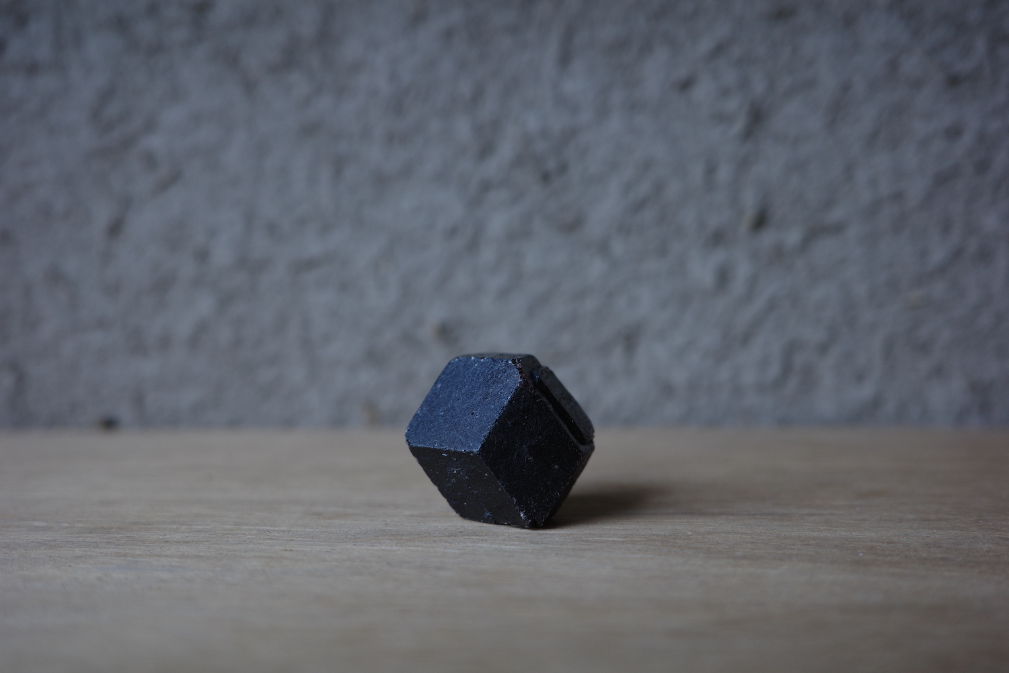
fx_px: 1121
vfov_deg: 33.4
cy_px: 336
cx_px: 504
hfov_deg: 48.5
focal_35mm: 40
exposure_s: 1/80
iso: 200
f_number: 2.8
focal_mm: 26
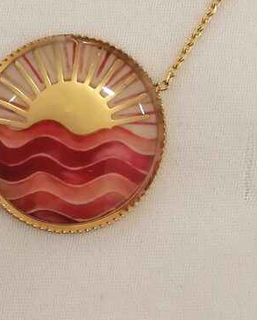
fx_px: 1301
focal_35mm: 137
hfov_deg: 11.3
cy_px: -102
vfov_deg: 13.5
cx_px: 101
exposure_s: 1/50
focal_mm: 4.75
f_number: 1.8
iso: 100
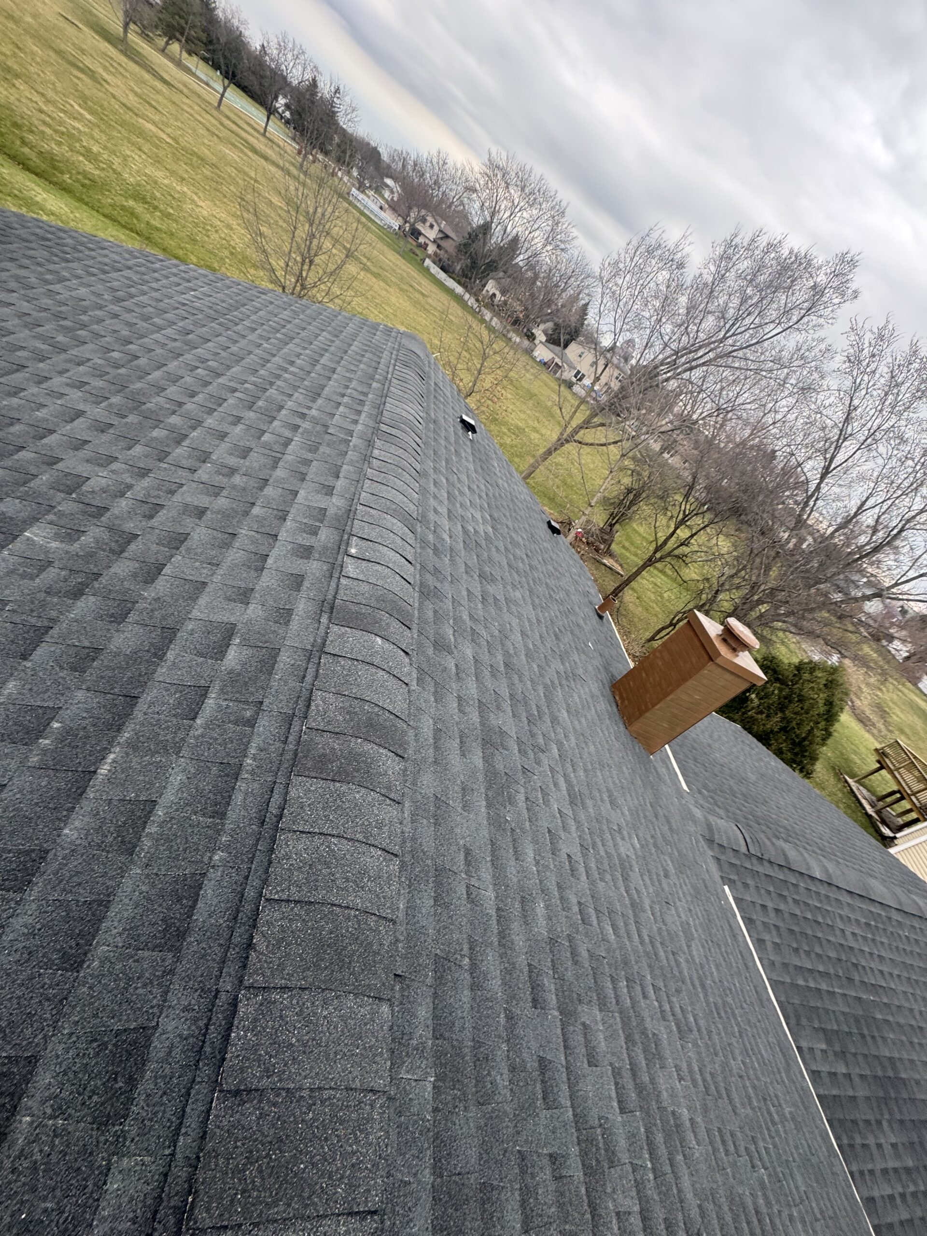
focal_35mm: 14
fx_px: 500
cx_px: 464
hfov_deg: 85.7
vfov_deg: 102.1
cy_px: 618
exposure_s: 1/99
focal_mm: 2.22
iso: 64
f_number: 2.2
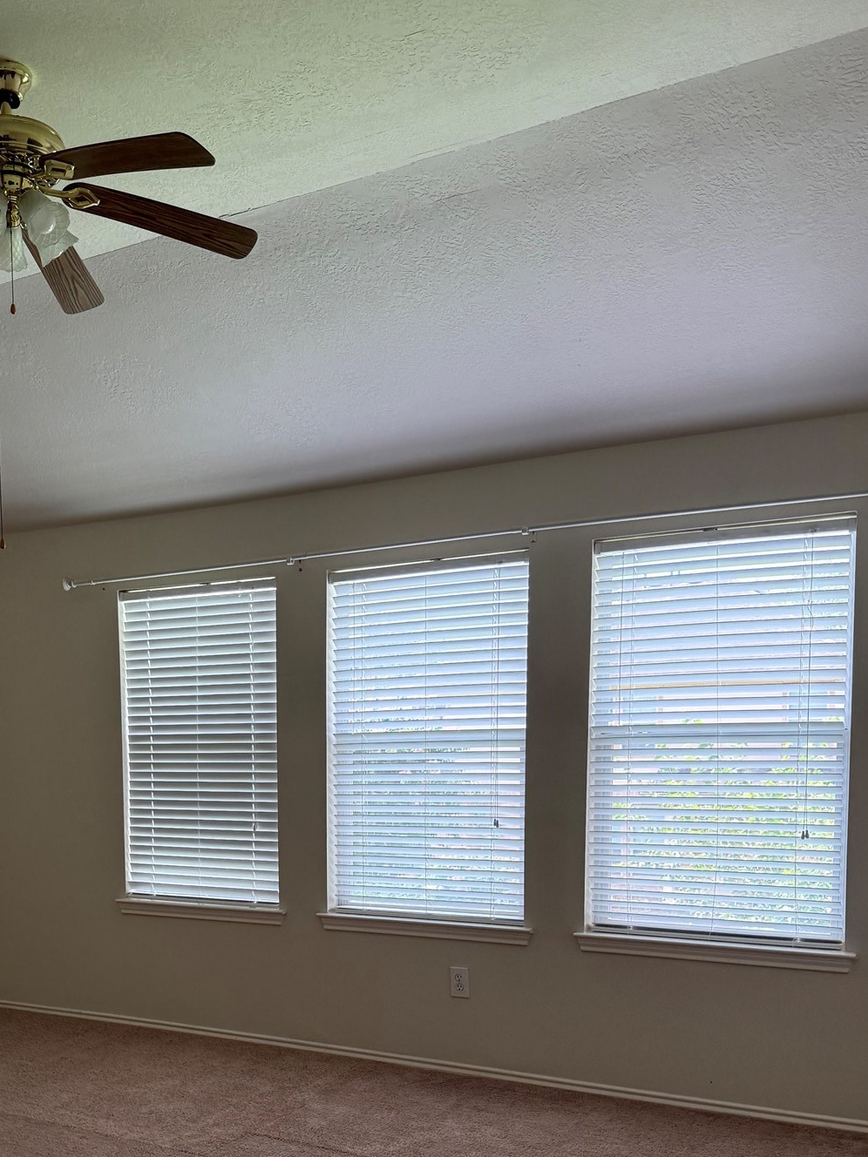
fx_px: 1237
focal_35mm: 37
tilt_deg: -4.6
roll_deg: +0.0
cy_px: 855
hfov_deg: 37.7
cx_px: 218
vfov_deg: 48.4
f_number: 1.78
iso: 200
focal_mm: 6.76
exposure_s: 1/184
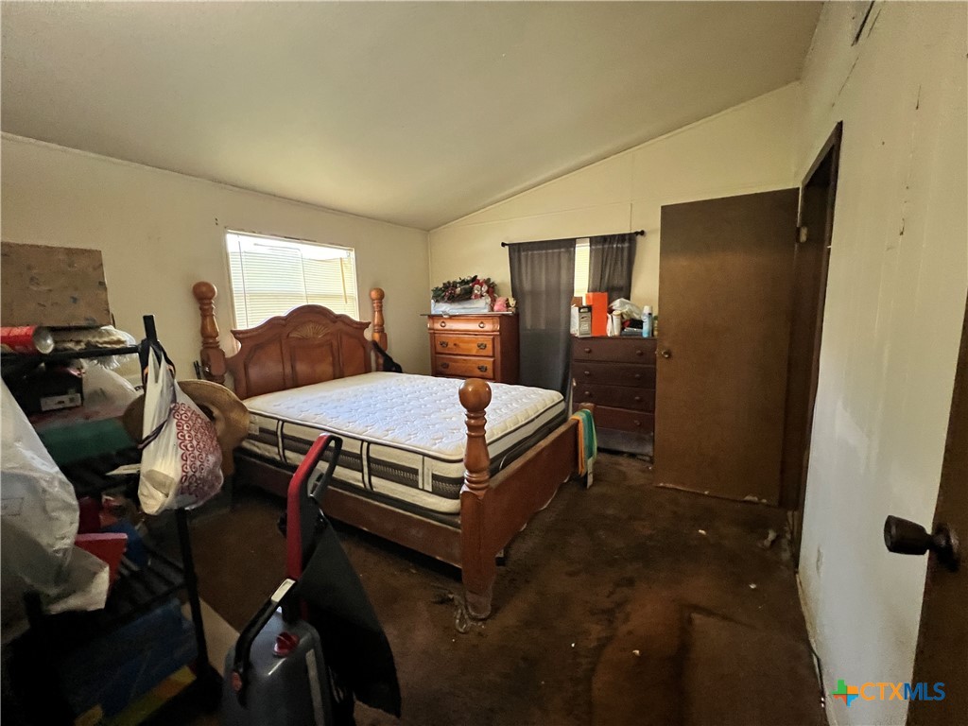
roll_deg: +2.4
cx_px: 484
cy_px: 363
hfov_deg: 106.2
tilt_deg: -10.0
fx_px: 364
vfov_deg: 89.9
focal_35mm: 13
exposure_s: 1/40
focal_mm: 1.57
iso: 800
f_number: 1.8
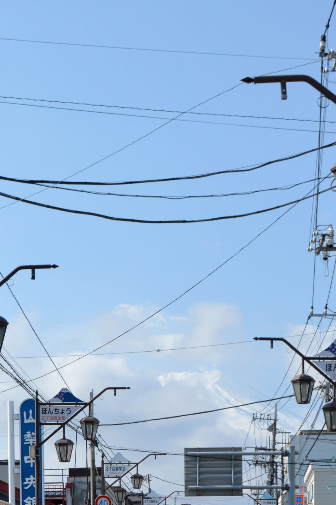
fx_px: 1276
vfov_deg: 21.8
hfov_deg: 15.0
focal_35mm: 91
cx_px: 203
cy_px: 472
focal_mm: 32
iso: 100
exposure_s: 1/250
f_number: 8
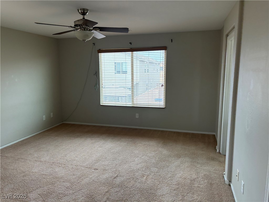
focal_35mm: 26
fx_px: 202
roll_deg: +0.6
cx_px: 134
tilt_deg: -2.9
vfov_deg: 53.1
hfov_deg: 67.3
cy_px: 101
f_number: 1.6
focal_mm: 5.96
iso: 100
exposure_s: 1/121
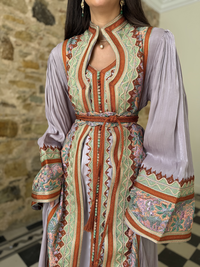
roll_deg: -3.1
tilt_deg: -8.7
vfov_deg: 71.6
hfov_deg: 56.8
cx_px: 100
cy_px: 134
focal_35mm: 24
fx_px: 185
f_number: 1.78
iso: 64
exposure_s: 1/184
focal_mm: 6.76
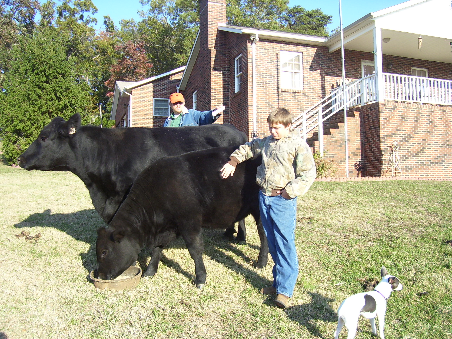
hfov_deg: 54.0
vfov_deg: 41.8
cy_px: 170
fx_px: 444
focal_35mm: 34
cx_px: 226
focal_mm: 5.6
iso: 80
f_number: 2.7
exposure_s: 1/500
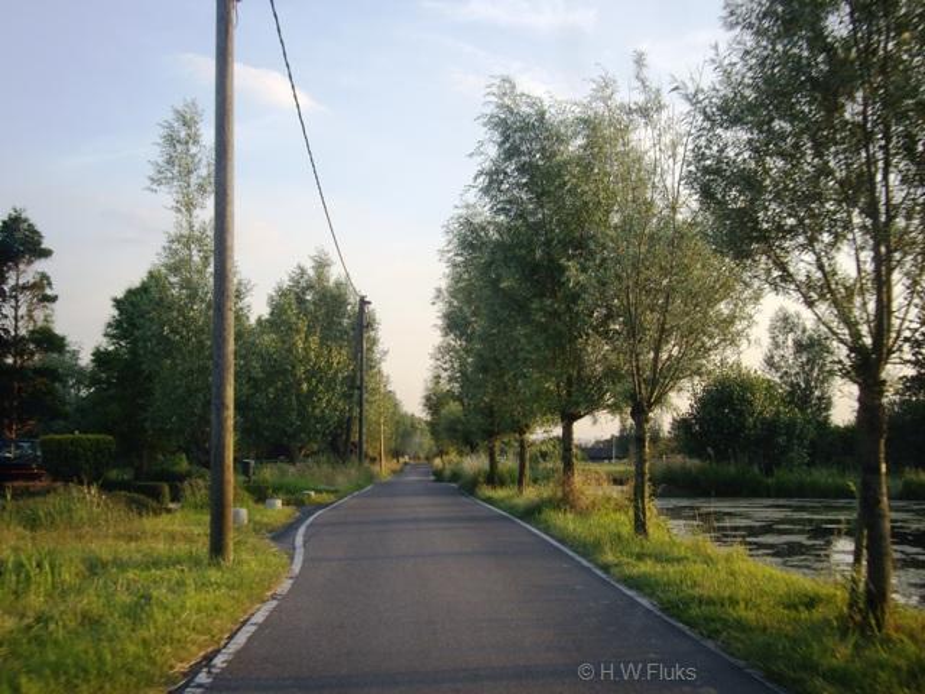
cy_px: 347
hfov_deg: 49.0
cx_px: 462
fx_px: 1015
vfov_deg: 37.7
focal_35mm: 38
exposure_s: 1/160
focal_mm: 7.9
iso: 64
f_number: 2.8
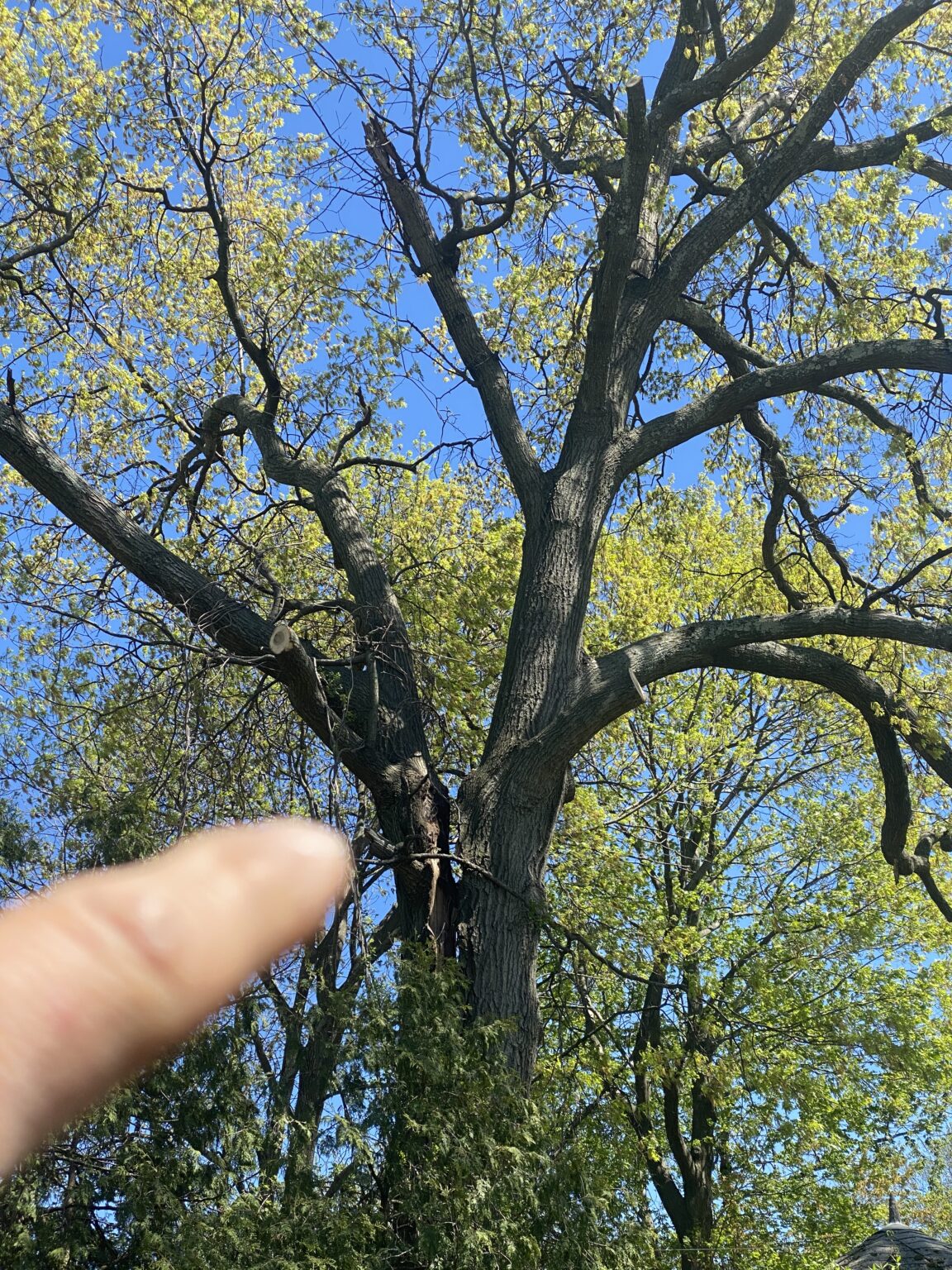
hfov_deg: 28.0
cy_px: 635
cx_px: 476
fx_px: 1907
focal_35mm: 52
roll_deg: +1.6
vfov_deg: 36.8
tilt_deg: +29.4
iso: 20
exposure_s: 1/773
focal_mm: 6
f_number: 2
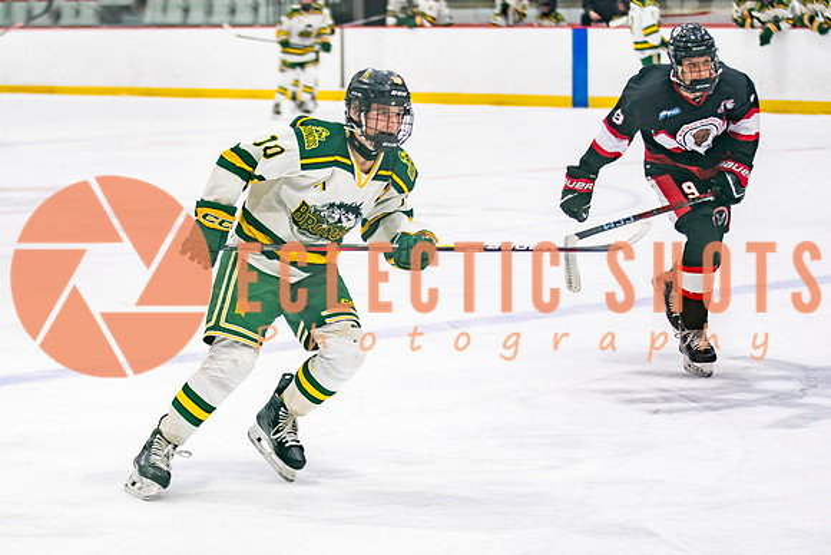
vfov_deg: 10.1
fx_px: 3152
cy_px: 249
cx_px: 288
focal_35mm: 137
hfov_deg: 15.0
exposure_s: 1/640
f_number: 2.8
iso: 640
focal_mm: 88
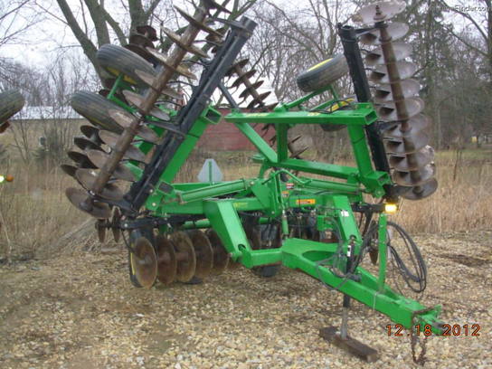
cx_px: 246
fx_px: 540
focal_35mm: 38
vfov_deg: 37.7
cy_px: 184
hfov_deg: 49.0
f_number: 2.9
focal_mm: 6.3
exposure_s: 1/128
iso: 200
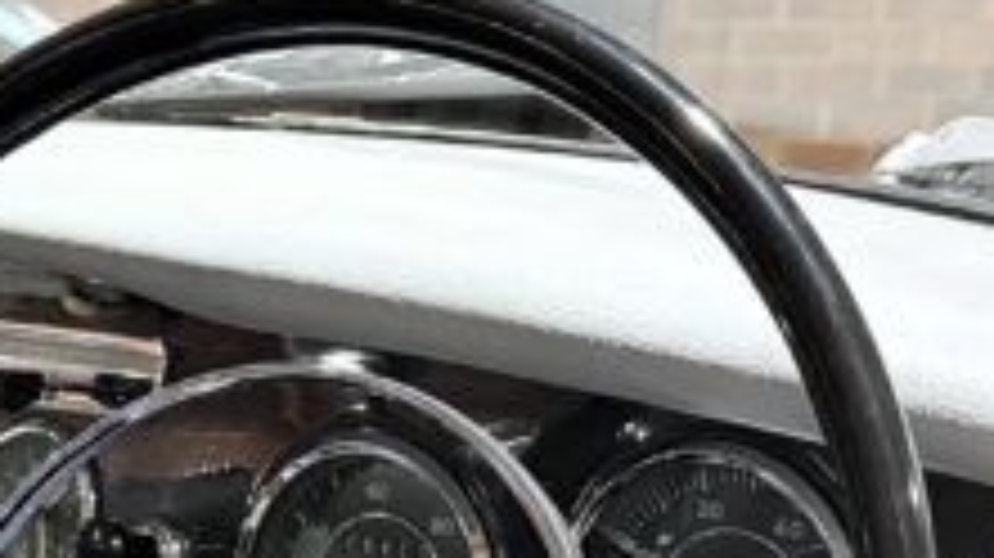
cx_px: -247
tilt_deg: -14.7
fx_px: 3187
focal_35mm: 121
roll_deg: -0.3
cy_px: 842
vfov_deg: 9.7
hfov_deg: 16.8
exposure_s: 1/33
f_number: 1.78
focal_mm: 6.76
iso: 640
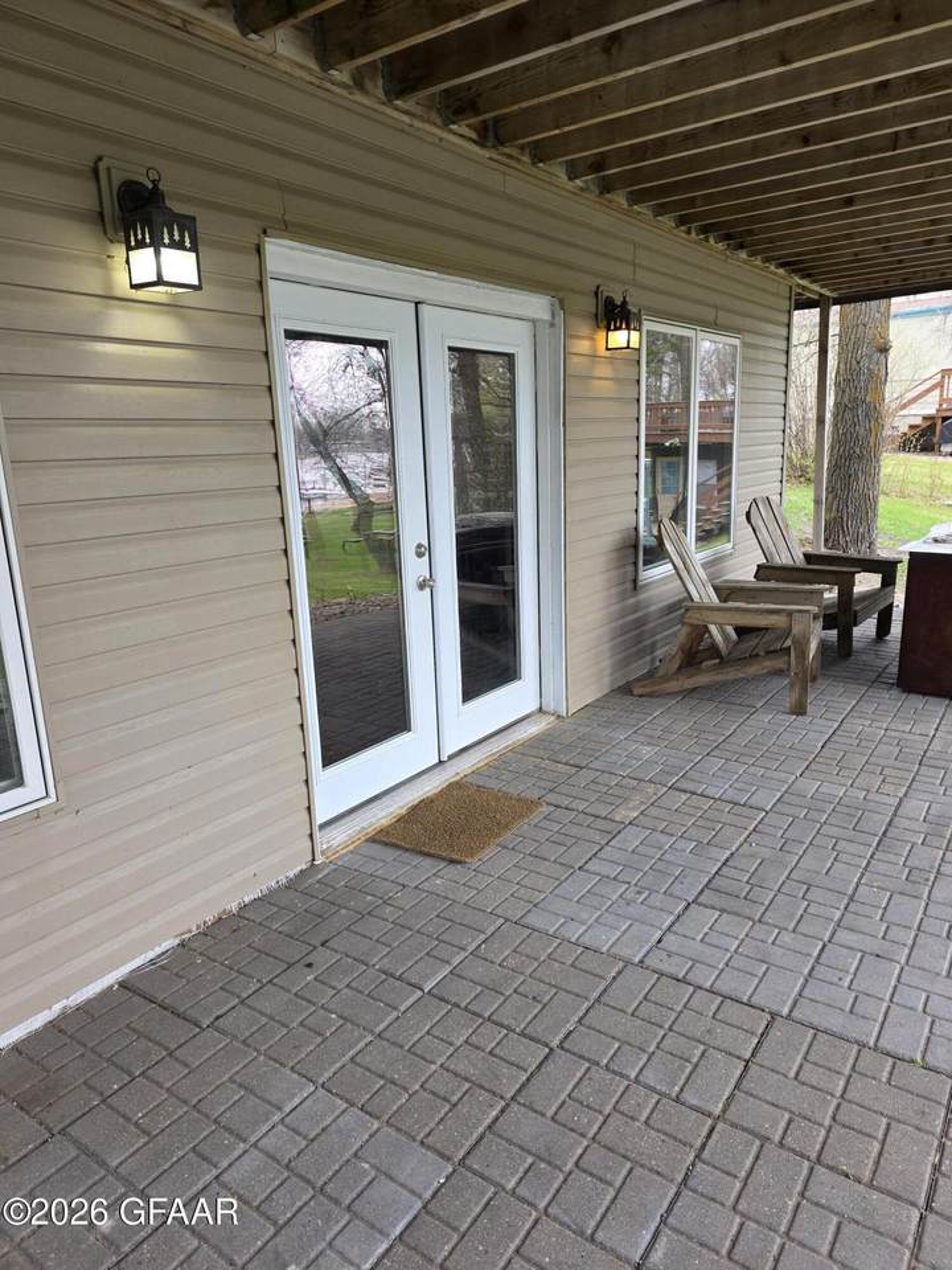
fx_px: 843
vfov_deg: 73.9
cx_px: 476
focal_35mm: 23
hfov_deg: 58.9
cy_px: 635
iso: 40
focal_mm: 6.3
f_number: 1.7
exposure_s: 1/180
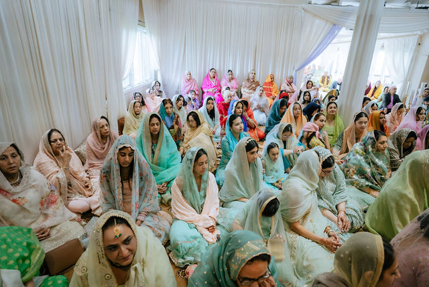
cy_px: 144
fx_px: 238
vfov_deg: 62.0
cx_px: 214
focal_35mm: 20
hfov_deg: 84.0
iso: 1250
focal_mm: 20
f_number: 2.8
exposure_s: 1/200
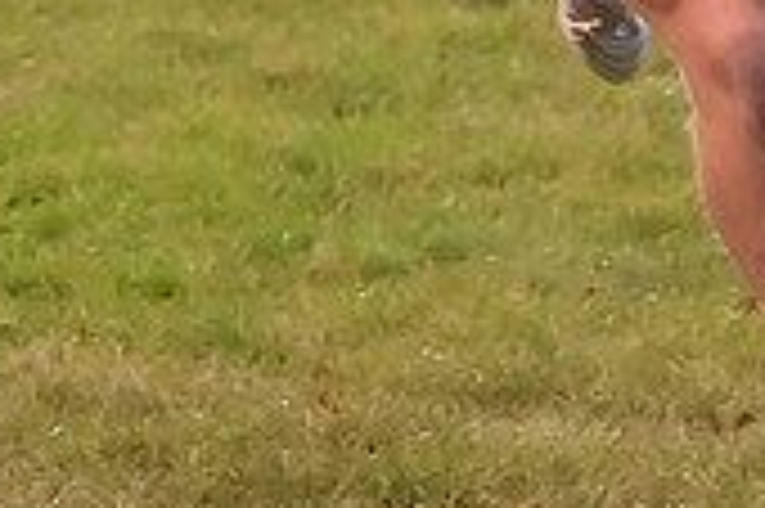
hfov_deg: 4.7
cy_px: -218
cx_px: 950
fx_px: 9213
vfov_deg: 3.2
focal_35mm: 434
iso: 6400
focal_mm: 85
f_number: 4
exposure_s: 1/400
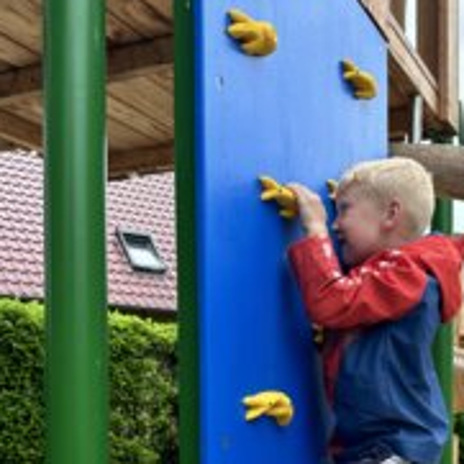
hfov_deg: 34.9
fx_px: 713
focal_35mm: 47
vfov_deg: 34.3
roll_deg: -0.4
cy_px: 405
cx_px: 374
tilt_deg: +1.3
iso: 80
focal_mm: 6.86
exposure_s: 1/980
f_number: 1.78
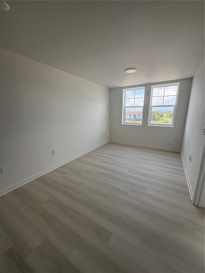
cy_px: 136
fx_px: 111
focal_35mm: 14
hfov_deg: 85.7
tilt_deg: -11.6
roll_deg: +2.1
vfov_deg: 102.1
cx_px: 102
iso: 64
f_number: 2.2
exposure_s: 1/266
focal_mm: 2.22
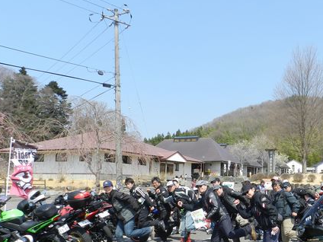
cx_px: 219
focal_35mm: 38
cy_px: 172
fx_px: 355
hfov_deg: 48.1
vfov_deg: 37.1
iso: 160
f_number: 4
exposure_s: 1/800
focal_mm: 4
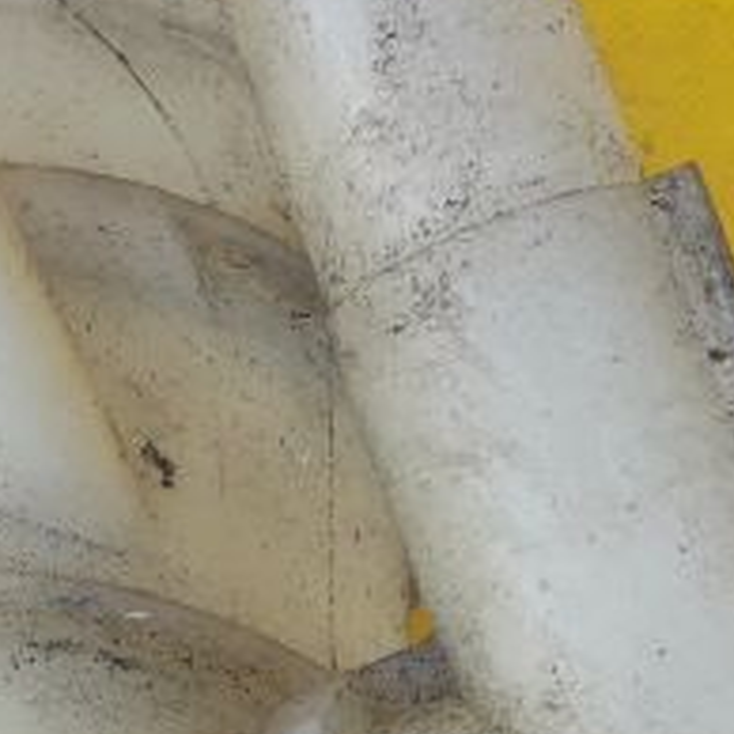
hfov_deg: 13.4
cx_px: -204
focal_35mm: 126
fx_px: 3023
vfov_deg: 13.7
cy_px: 730
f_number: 1.9
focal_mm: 3.6
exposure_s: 1/237
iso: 40
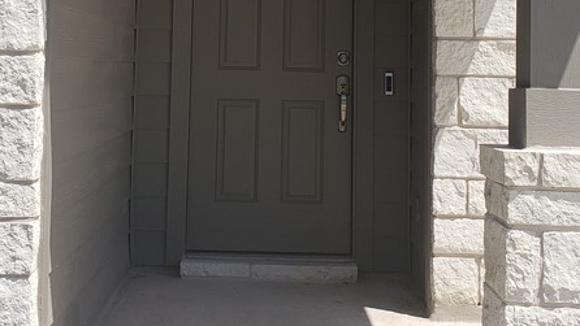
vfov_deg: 18.0
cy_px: -17
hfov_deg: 32.3
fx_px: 1000
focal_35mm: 65
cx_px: 231
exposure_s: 1/1745
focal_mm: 4.3
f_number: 2.4
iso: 50
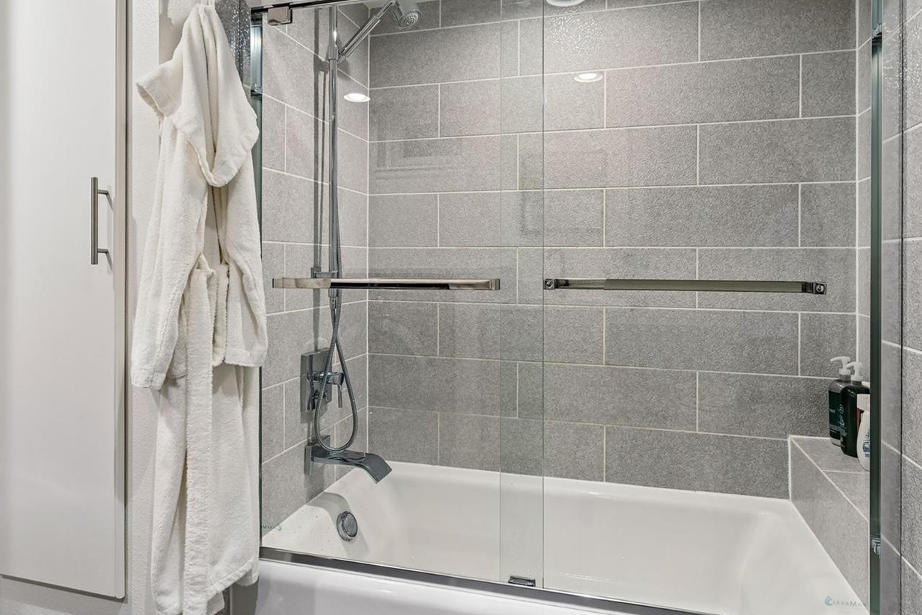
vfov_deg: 57.0
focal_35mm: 22
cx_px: 469
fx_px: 563
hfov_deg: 78.6
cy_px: 266
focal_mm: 17
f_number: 10
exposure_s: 1/13
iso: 400
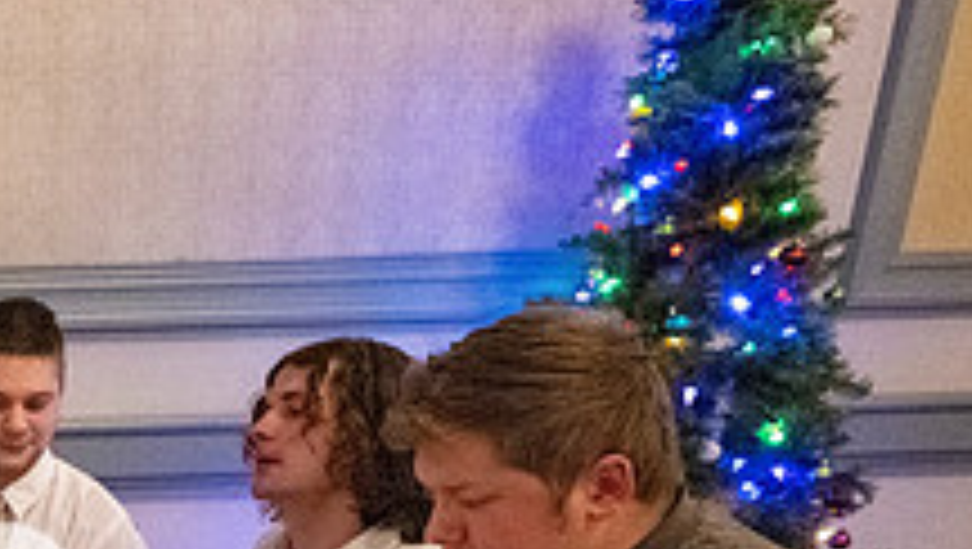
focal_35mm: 52
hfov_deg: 31.6
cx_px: -261
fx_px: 1342
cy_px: 736
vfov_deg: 20.8
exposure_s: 1/200
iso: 40000
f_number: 4
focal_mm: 18.5
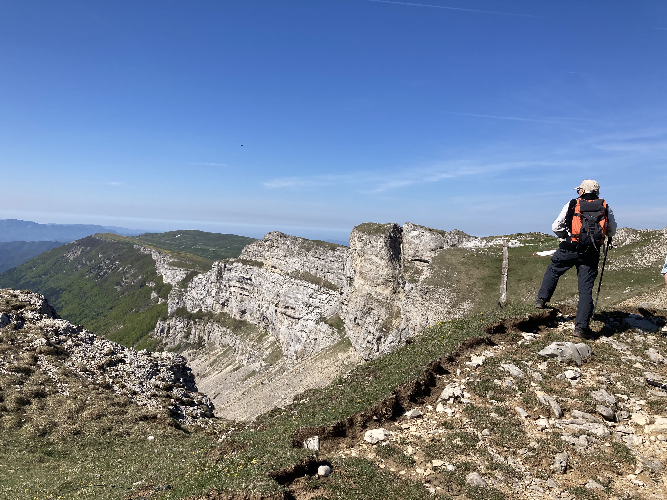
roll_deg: -3.5
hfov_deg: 63.4
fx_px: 540
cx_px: 334
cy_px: 250
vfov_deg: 49.7
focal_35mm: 28
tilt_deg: -2.5
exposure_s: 1/2667
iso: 20
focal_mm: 3.99
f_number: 1.8
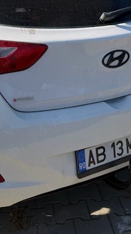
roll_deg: -0.9
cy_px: 59
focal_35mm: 56
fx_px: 346
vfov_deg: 36.4
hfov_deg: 21.4
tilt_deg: -17.5
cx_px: 54
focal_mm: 6.76
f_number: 1.78
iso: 80
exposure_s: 1/3021
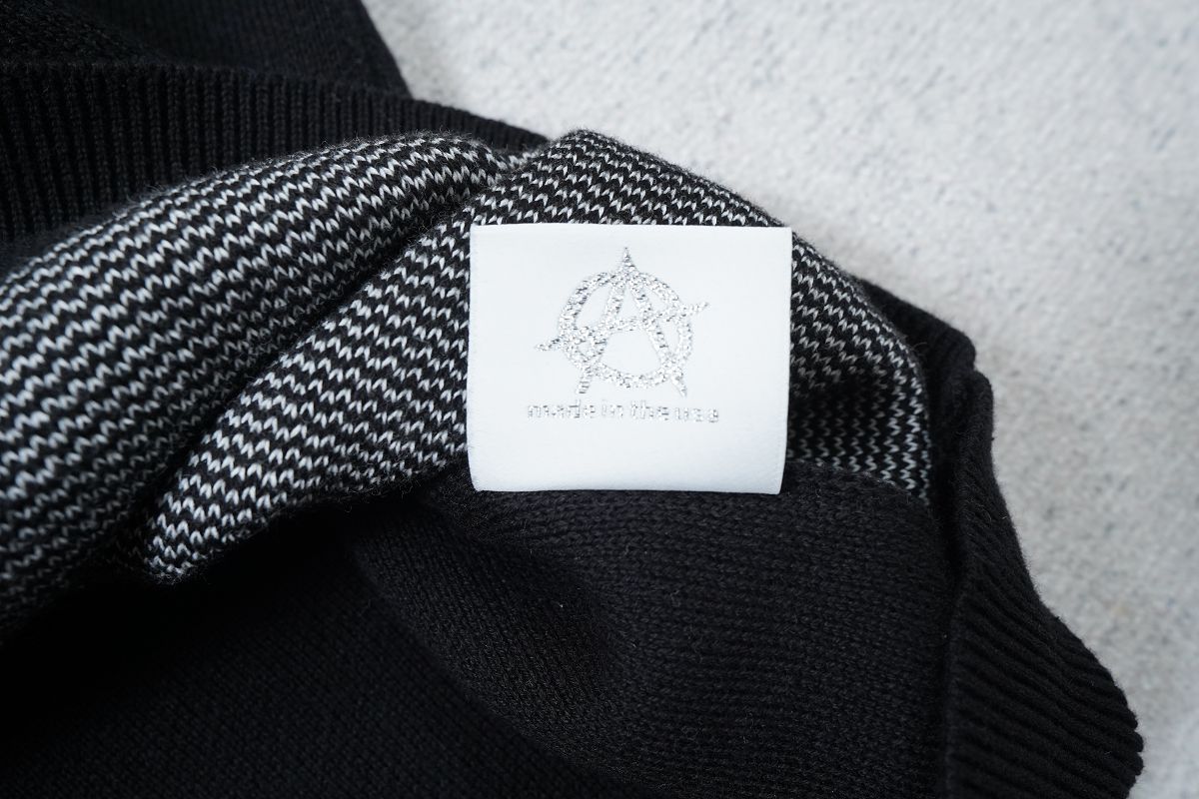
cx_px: 600
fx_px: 1166
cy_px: 400
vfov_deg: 37.9
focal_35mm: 35
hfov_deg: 54.4
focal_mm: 35
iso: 1600
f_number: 10
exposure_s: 1/100
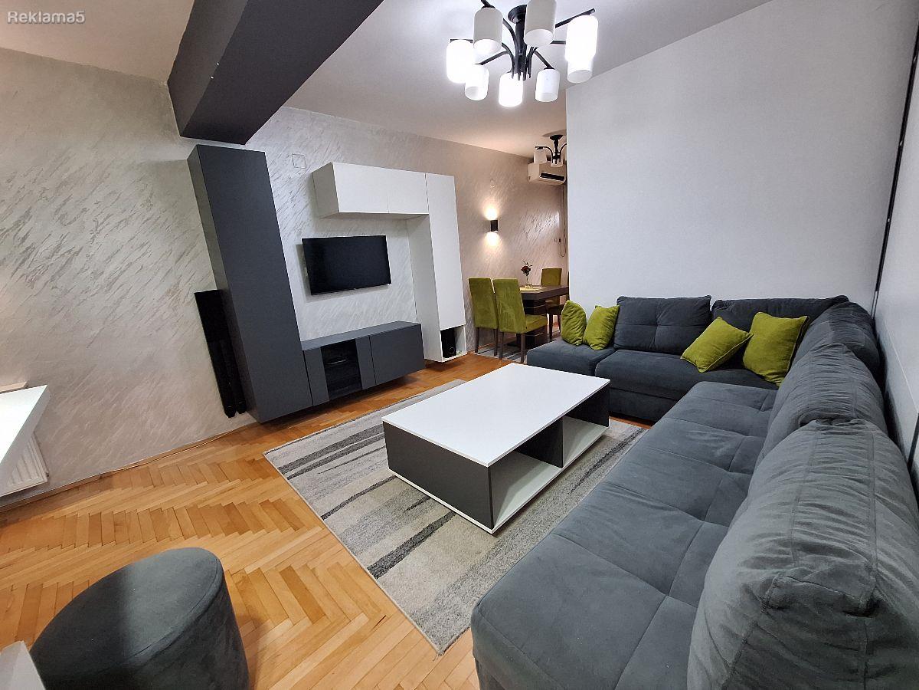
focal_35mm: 13
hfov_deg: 106.2
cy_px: 345
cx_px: 460
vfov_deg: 89.9
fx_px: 345
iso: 200
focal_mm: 1.74
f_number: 2.2
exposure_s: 1/30
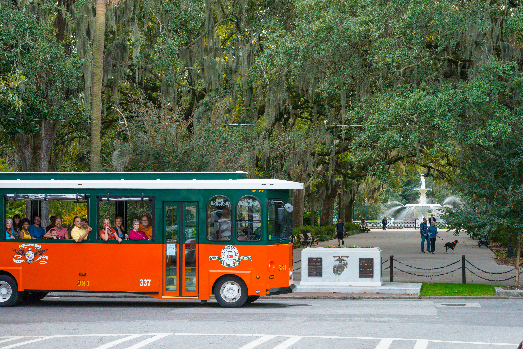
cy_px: 174
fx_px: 1017
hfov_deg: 28.8
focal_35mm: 70
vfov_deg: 19.5
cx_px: 262
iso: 1600
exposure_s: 1/200
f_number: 9
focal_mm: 70
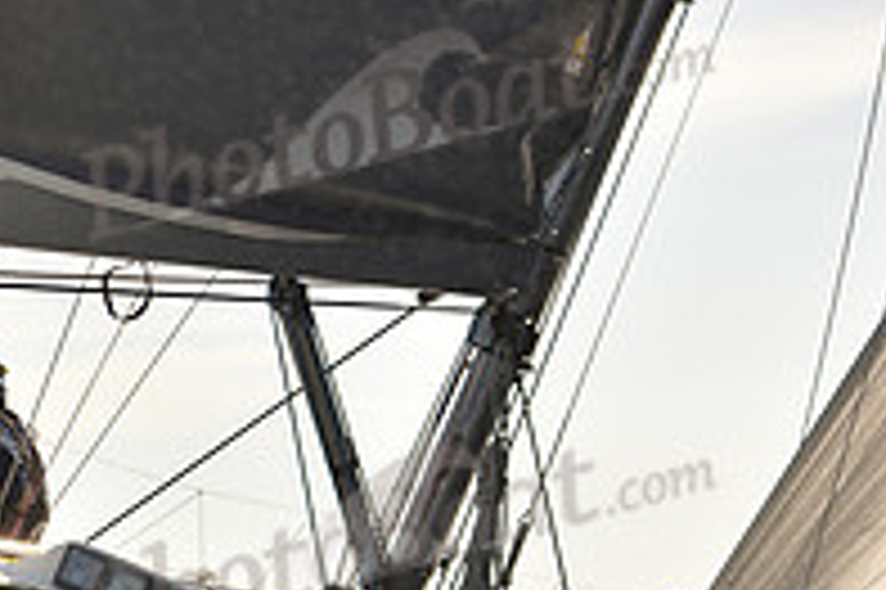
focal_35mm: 206
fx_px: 5066
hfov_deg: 9.9
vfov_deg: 6.6
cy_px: 835
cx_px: -148
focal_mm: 70
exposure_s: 1/800
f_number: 4
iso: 250
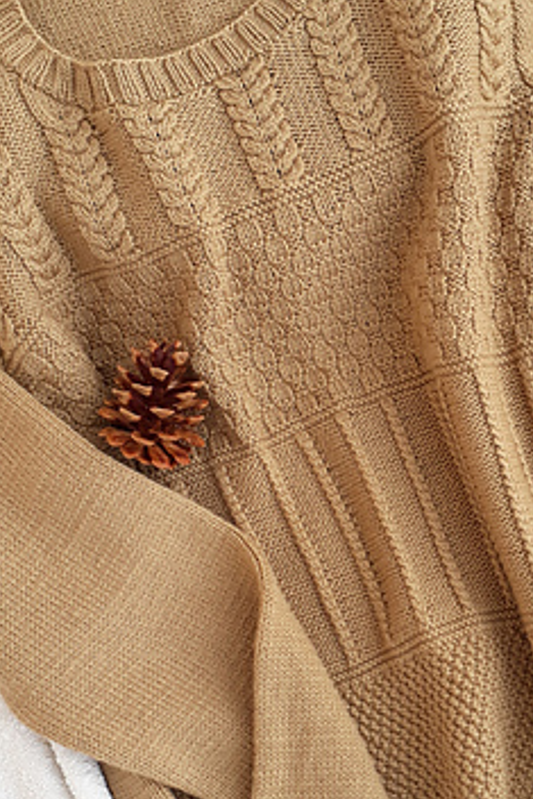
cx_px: 404
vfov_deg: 38.6
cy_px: 495
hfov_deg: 26.2
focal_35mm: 51
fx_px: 1131
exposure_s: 1/119
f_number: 1.9
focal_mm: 3.6
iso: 40
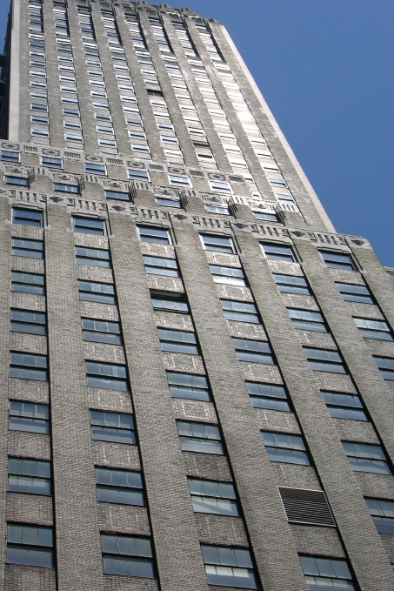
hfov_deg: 15.7
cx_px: 145
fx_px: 1427
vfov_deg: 23.4
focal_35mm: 87
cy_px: 310
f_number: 7.5
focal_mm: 18.8
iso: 50
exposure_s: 1/347
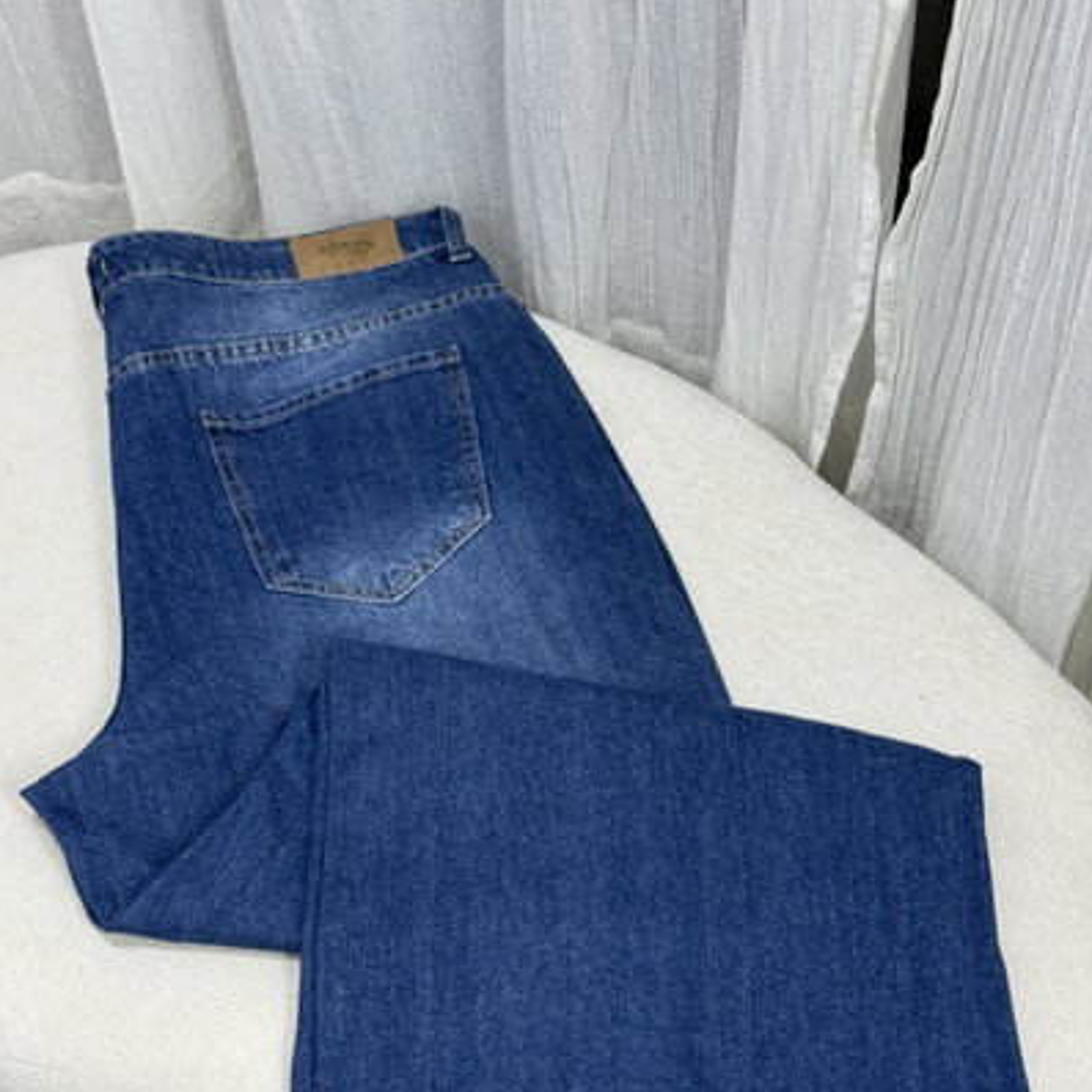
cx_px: 545
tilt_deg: -57.4
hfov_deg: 30.0
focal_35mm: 57
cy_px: 711
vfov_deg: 29.9
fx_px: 2034
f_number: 1.78
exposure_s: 1/50
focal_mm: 6.76
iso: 80
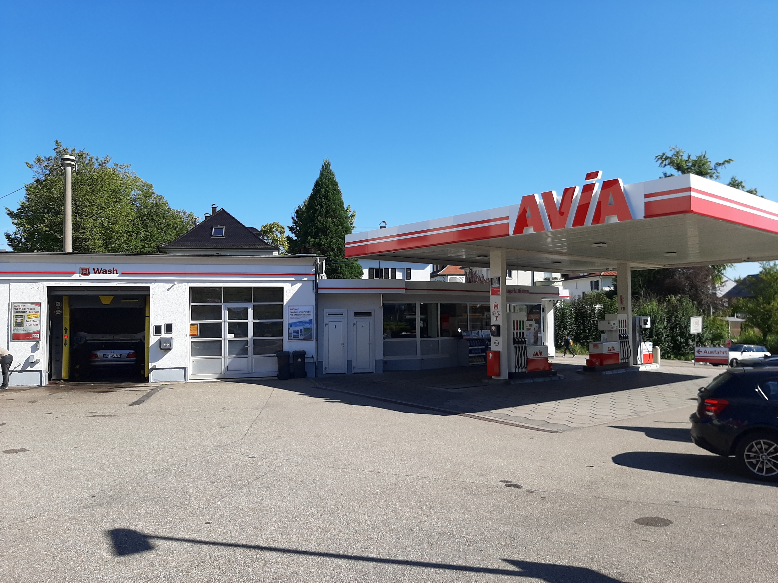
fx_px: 584
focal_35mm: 26
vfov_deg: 53.1
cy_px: 292
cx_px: 389
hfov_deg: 67.3
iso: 40
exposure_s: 1/2165
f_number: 1.7
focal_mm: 3.93
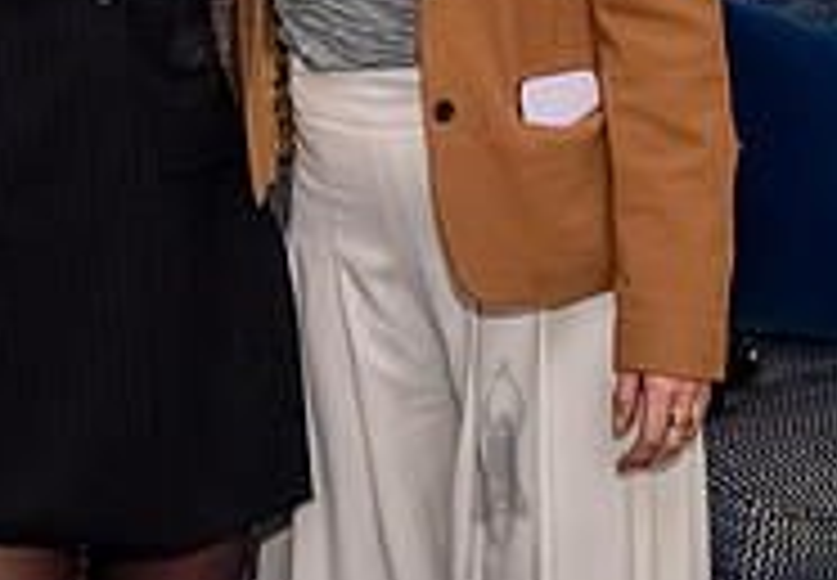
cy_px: -291
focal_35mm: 119
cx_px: -376
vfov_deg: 11.3
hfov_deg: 15.8
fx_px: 2801
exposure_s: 1/400
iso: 8000
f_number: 4.5
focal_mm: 35
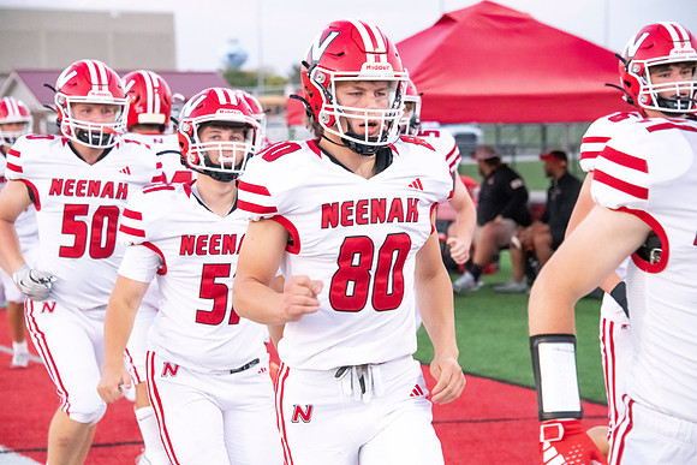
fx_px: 2614
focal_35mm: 135
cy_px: 232
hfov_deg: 15.2
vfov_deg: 10.2
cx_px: 348
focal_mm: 135
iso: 10000
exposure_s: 1/800
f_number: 7.1
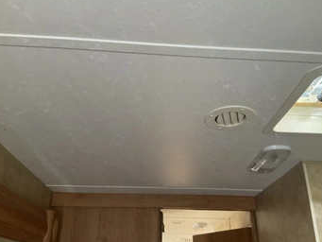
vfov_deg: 41.8
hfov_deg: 53.8
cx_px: 178
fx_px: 316
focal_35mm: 34
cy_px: 129
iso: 160
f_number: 1.8
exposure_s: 1/60
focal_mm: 3
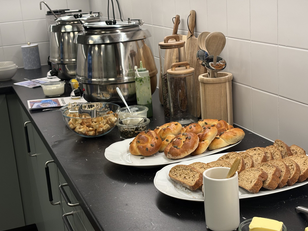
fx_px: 516
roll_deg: +3.5
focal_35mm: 58
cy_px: 114
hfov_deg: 33.2
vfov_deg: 25.2
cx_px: 160
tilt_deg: -14.9
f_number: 1.6
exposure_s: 1/50
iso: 32
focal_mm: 5.96
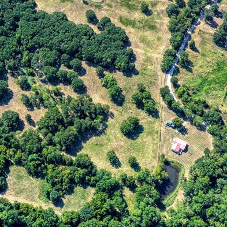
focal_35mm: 62
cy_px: 55
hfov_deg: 27.0
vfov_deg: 27.3
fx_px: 460
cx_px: 33
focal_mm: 14.4
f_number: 2.8
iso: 100
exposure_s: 1/500
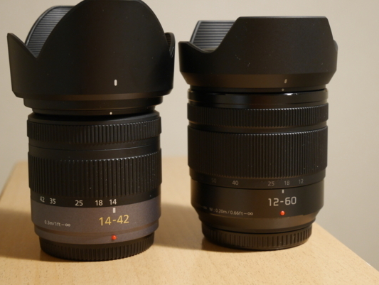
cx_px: 188
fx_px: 691
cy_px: 131
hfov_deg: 30.7
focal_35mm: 63
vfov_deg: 23.3
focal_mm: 28
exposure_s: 1/5
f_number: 5.5
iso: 800
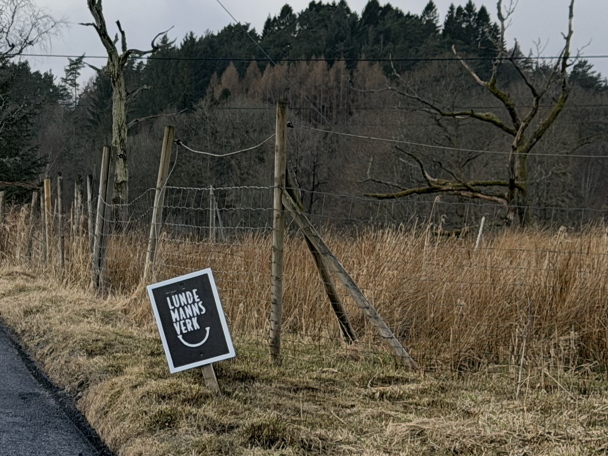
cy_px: 194
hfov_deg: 14.2
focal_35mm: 133
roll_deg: -1.2
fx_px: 2336
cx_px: -197
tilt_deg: +1.6
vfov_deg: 11.1
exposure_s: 1/4878
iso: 64
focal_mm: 6.76
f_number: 1.78
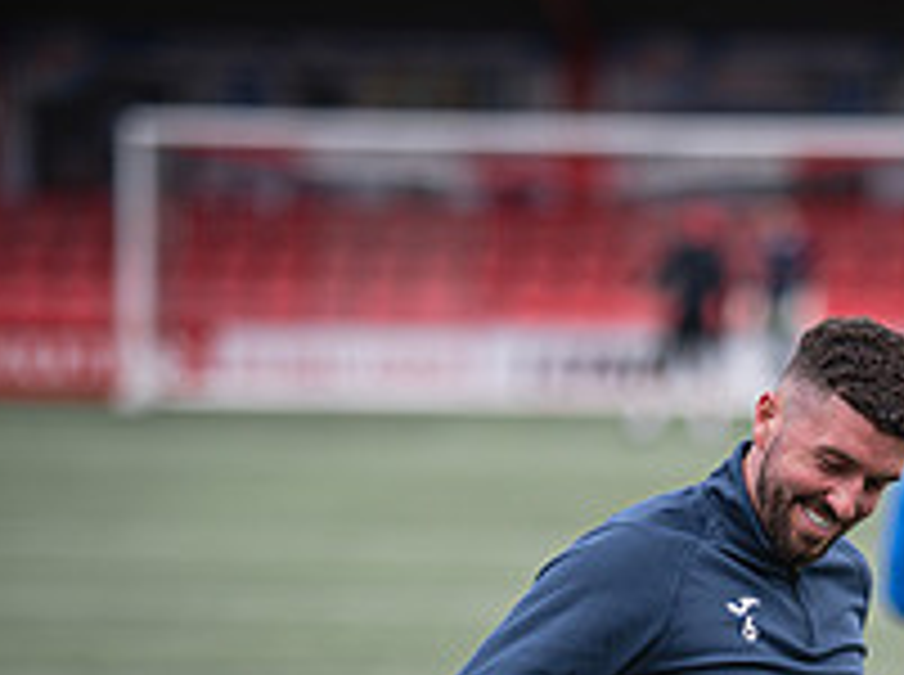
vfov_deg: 3.4
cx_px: 762
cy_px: 1004
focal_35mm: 437
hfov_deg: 4.5
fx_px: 11392
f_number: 1.8
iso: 100
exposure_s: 1/2000
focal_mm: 135
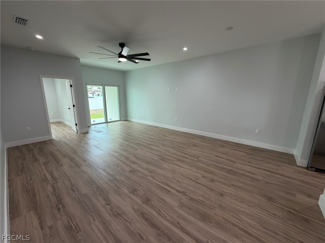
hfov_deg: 102.1
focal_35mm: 14
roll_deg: +1.0
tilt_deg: -12.2
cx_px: 162
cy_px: 122
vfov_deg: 85.7
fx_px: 131
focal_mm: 2.22
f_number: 2.2
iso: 200
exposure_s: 1/120
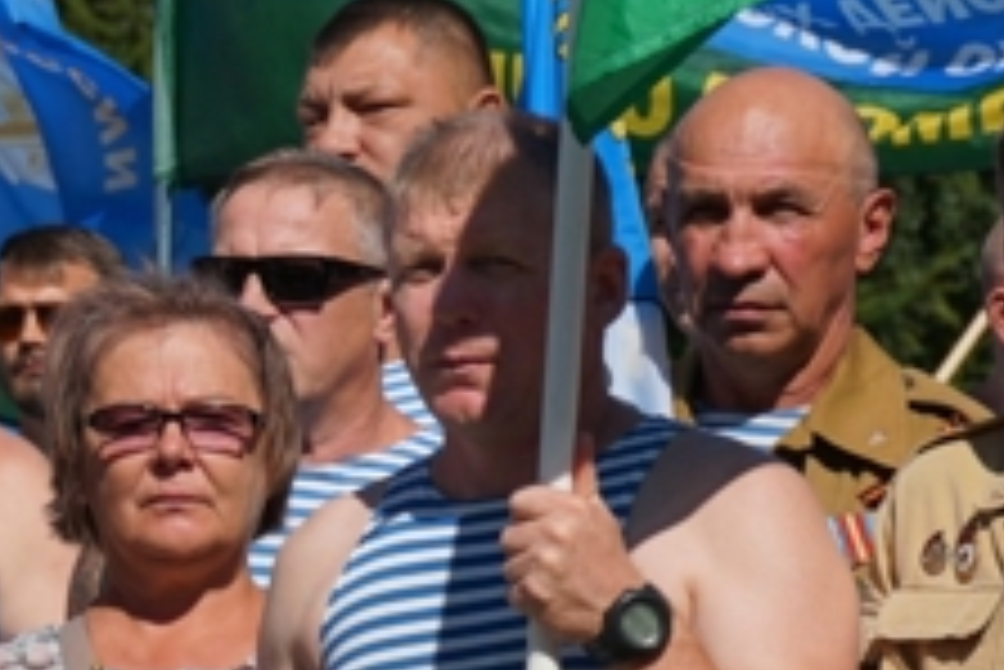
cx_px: -356
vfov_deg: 4.5
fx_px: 8456
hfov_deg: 6.7
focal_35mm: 303
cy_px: 805
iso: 100
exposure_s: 1/1000
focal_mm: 60
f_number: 5.6
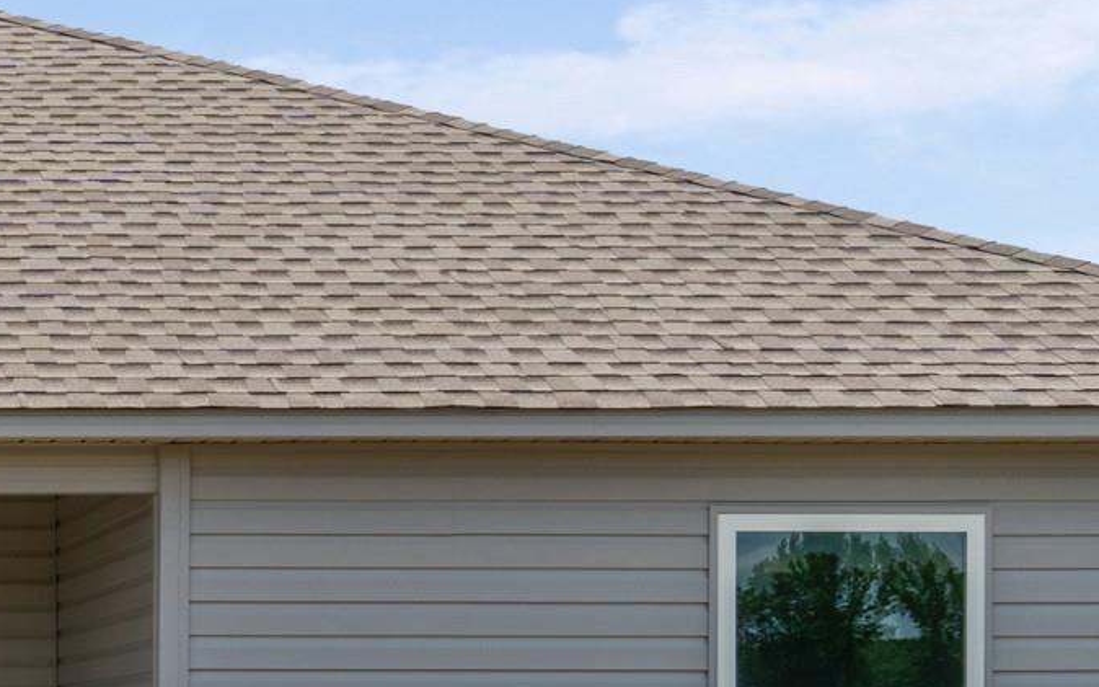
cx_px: -276
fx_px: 3055
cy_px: 800
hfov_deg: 19.1
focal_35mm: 102
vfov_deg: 12.5
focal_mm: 18
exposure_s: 1/200
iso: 250
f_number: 9
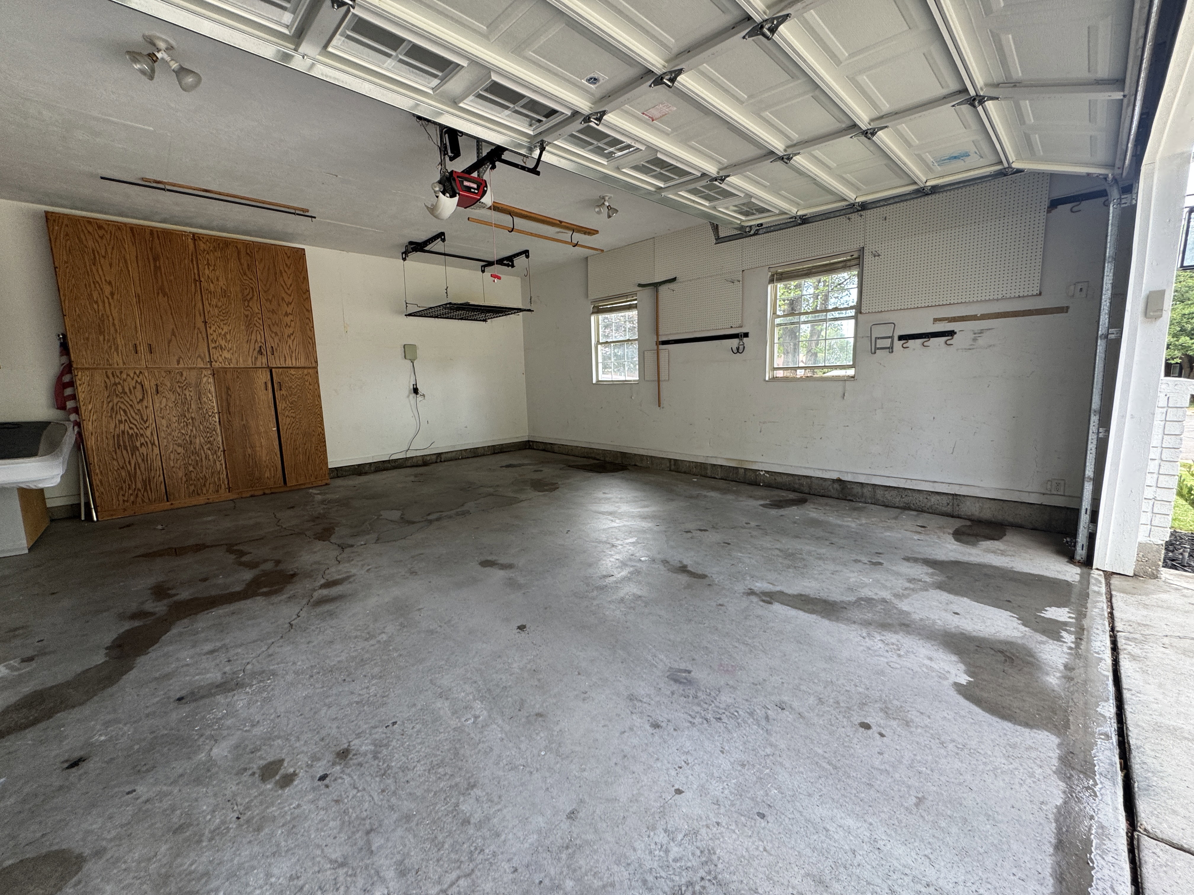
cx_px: 597
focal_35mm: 14
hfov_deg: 102.1
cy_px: 448
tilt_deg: -9.6
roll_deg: +1.2
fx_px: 483
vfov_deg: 85.7
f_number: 2.2
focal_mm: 2.22
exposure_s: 1/99
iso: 100
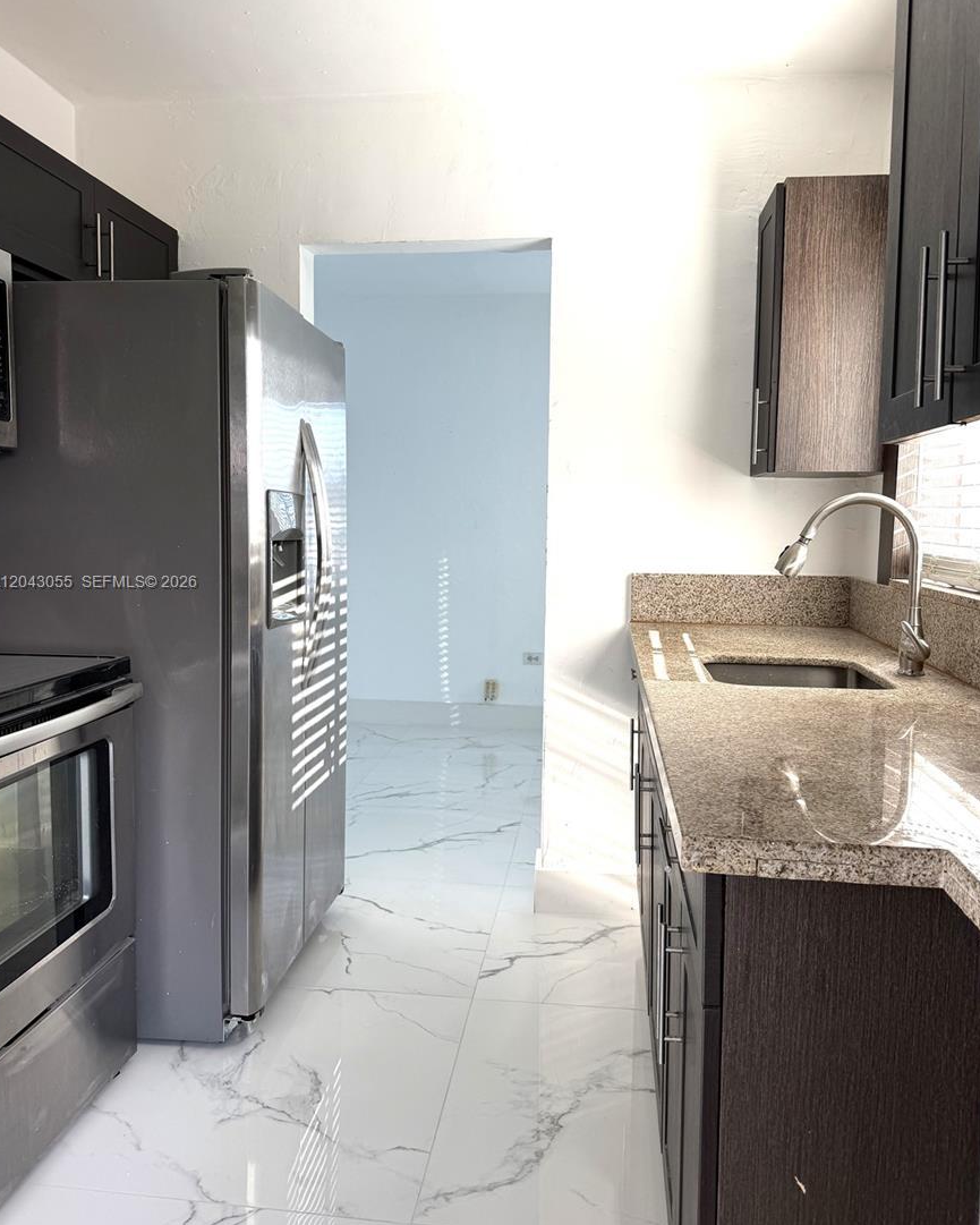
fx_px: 943
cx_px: 497
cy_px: 584
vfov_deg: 66.0
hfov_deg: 54.9
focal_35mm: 26
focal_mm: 6.76
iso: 80
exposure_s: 1/332
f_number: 1.78
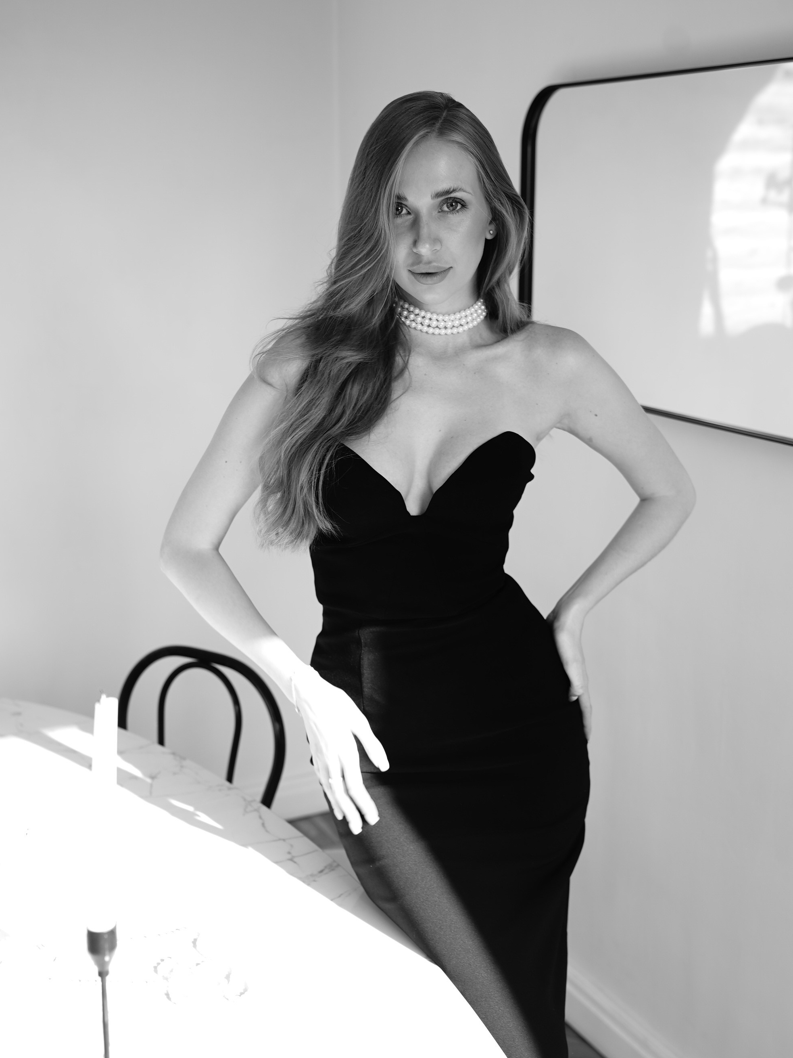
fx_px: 1313
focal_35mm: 43
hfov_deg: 33.6
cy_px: 537
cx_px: 401
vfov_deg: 43.8
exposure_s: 1/100
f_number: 3.5
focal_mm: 39
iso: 80
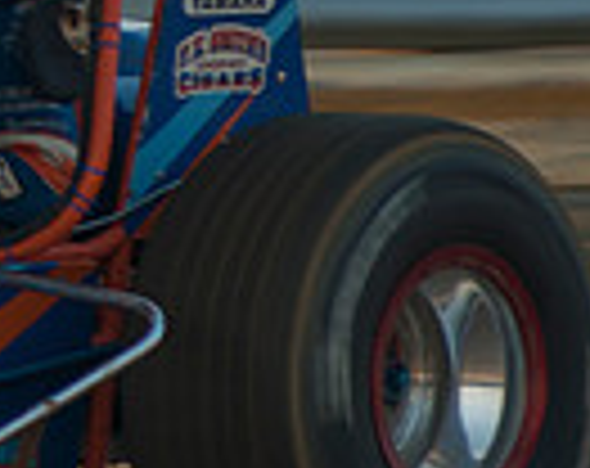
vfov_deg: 1.2
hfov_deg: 1.5
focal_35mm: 1252
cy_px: -54
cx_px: -531
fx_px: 21797
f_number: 3.5
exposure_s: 1/400
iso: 100
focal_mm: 200
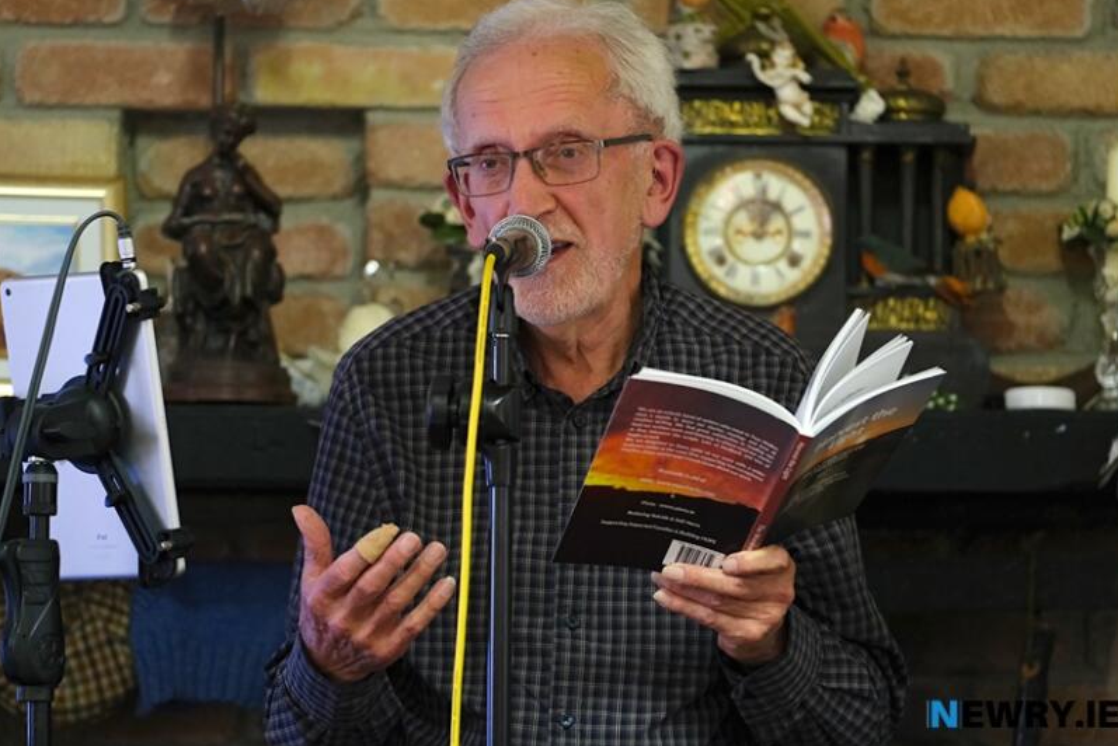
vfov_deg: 5.8
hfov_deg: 8.7
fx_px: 7362
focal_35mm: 237
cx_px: 534
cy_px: 344
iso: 3200
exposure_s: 1/56
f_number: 2.8
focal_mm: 140
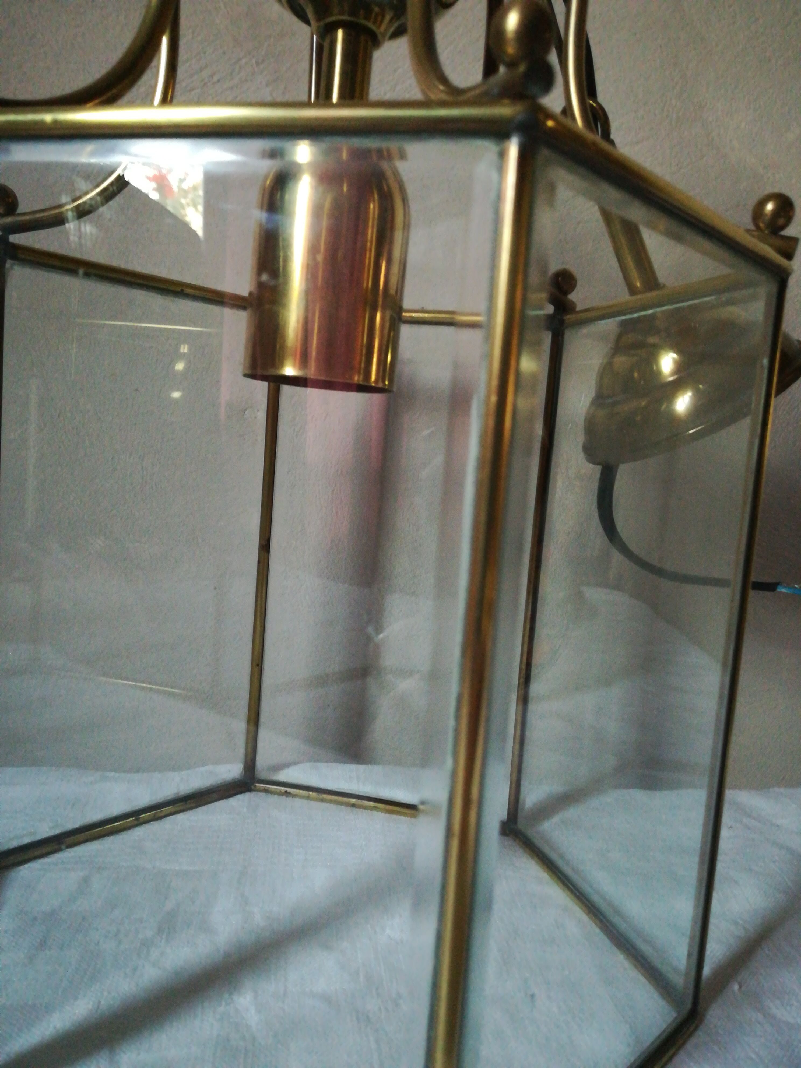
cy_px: 534
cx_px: 400
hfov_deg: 53.1
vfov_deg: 67.3
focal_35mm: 26
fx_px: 802
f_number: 2.2
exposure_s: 1/20
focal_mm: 3.83
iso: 640
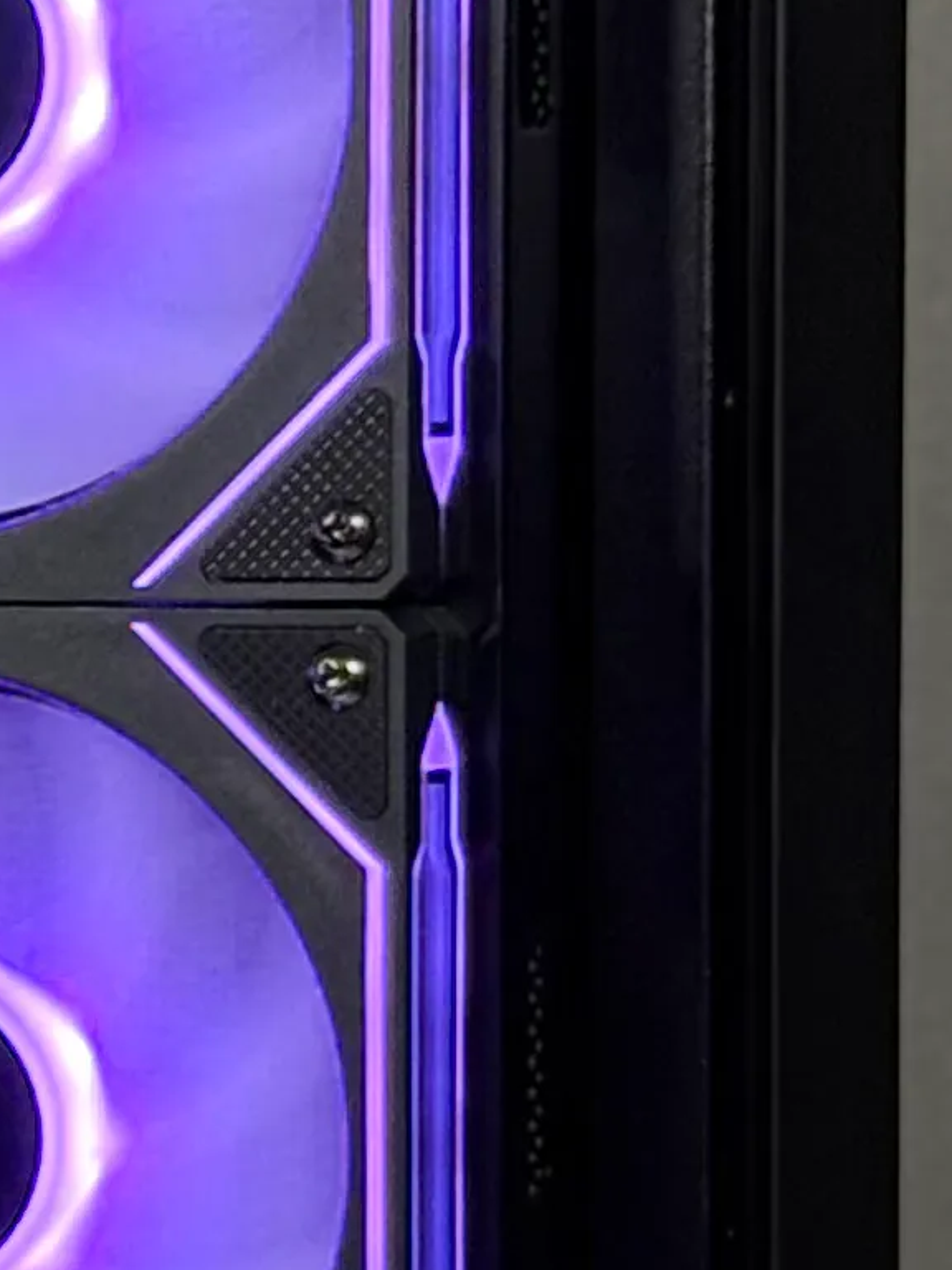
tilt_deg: -1.5
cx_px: -1342
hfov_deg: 5.7
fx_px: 9241
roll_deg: +1.2
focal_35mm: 252
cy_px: 807
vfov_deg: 7.9
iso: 100
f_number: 1.78
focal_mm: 6.76
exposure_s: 1/77
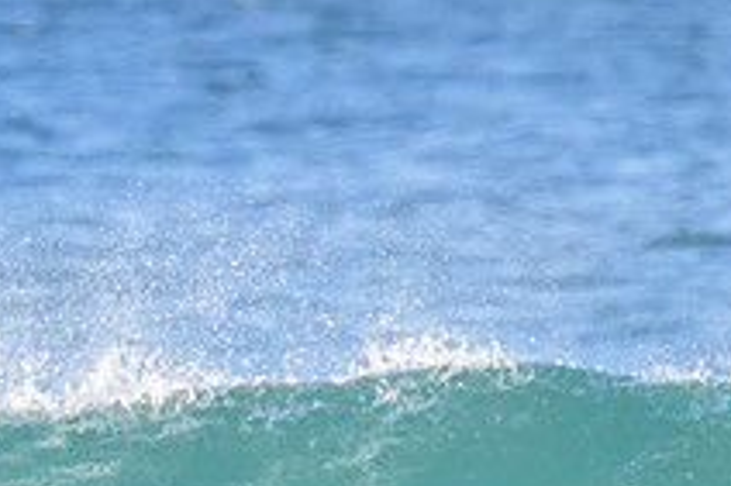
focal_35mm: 2192
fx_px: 44474
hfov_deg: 0.9
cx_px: 293
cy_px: 650
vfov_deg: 0.6
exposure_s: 1/2000
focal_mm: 800
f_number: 11
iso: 3600
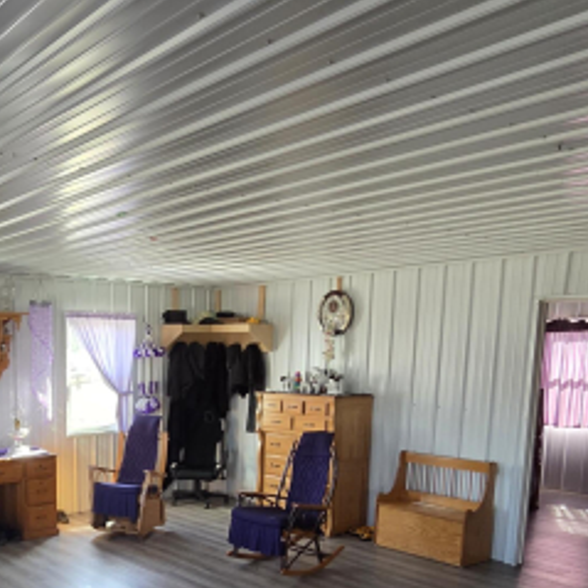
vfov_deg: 48.6
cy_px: 458
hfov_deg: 47.6
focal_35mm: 32
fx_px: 615
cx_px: 97
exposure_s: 1/60
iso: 200
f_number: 2.2
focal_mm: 2.2
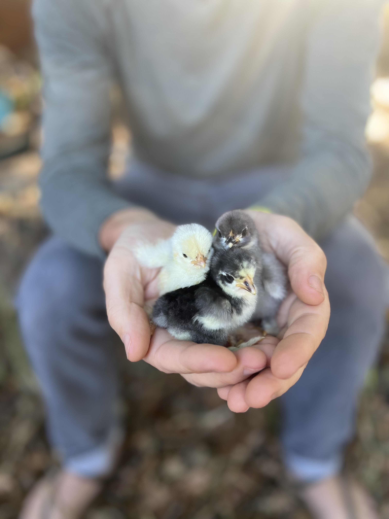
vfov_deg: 67.3
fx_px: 390
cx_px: 194
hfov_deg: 53.1
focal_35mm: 26
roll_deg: +2.5
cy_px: 260
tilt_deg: -30.0
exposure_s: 1/121
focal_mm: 5.7
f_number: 1.5
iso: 100
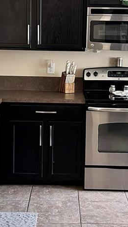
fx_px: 409
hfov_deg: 17.8
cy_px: 87
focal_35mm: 68
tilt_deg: -6.4
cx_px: 64
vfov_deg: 30.9
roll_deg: -1.6
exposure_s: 1/60
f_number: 1.78
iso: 800
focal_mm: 6.86
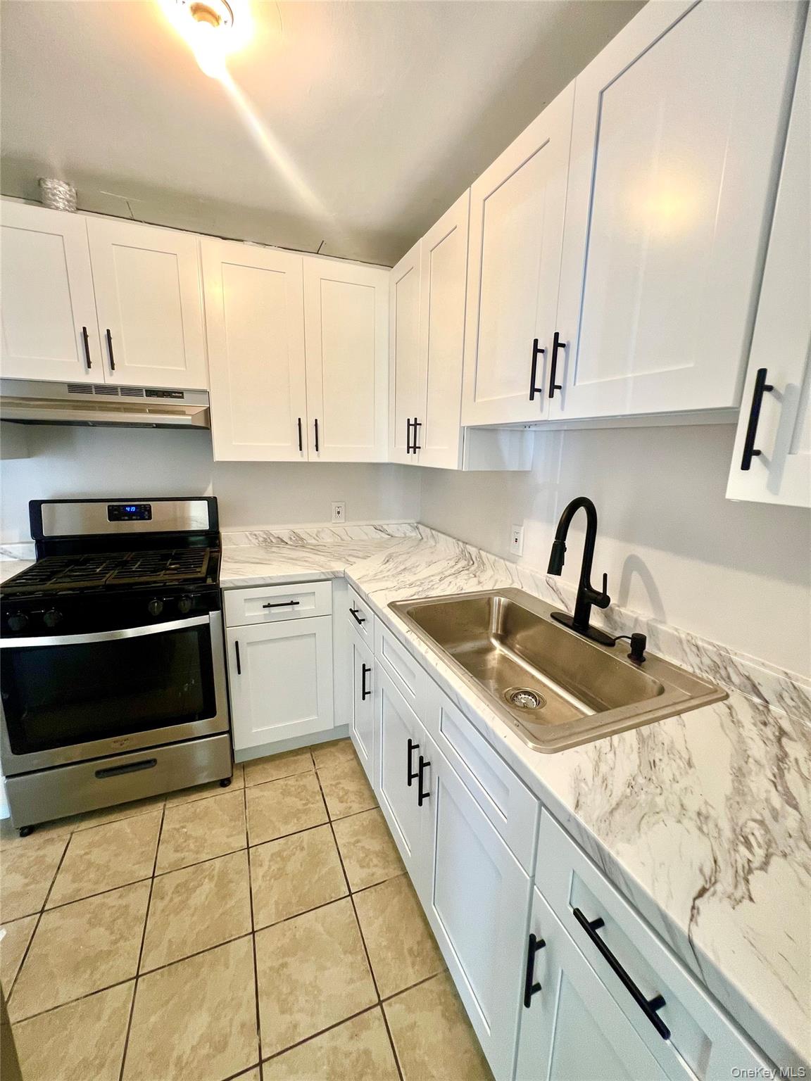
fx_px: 406
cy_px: 540
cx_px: 406
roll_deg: -0.6
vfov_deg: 106.2
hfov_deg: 89.9
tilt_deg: -12.6
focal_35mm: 13
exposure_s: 1/30
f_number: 1.8
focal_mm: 1.57
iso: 80
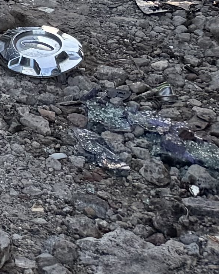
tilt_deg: -9.7
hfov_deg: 6.9
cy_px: -405
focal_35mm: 181
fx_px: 1467
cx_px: -606
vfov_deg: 9.4
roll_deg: +0.4
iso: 100
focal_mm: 6.76
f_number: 1.78
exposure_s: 1/772
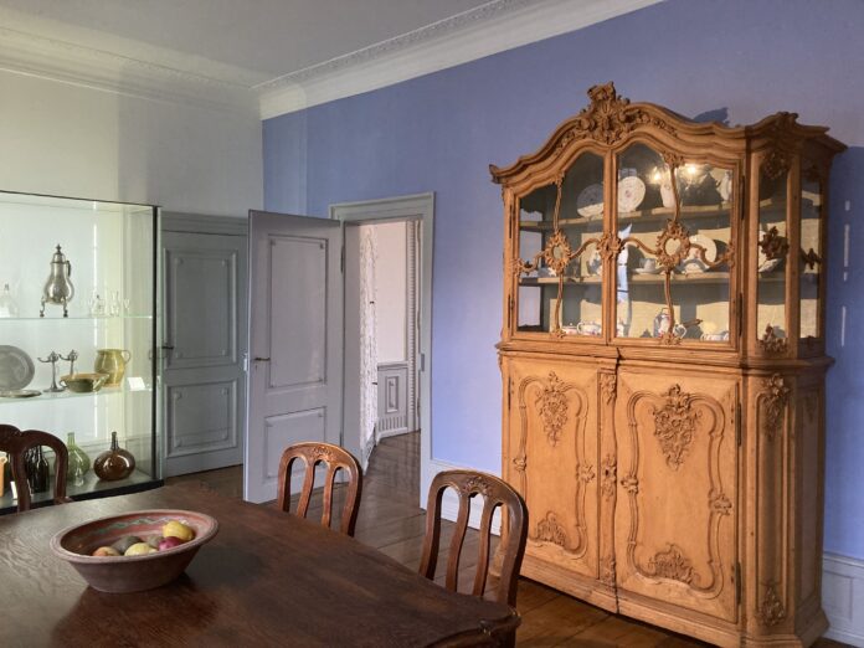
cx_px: 432
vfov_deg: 49.7
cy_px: 324
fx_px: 699
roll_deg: -0.2
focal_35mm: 28
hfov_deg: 63.4
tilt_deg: -2.2
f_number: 1.8
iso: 320
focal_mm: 3.99
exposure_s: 1/49
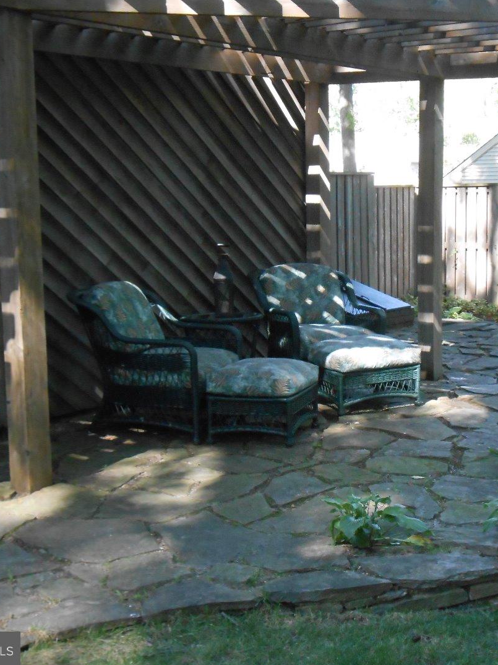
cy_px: 333
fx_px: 1132
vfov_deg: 32.7
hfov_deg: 24.6
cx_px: 358
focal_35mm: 59
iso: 640
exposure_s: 1/125
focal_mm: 7.8
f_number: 4.5
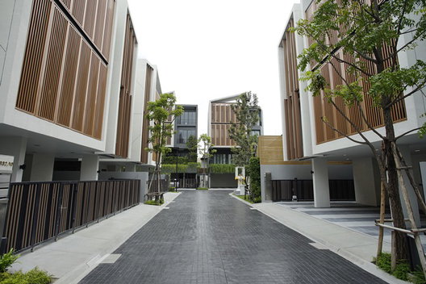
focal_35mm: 19
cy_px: 142
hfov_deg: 86.9
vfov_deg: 64.6
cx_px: 213
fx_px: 225
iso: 200
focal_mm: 19
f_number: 8
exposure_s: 1/250
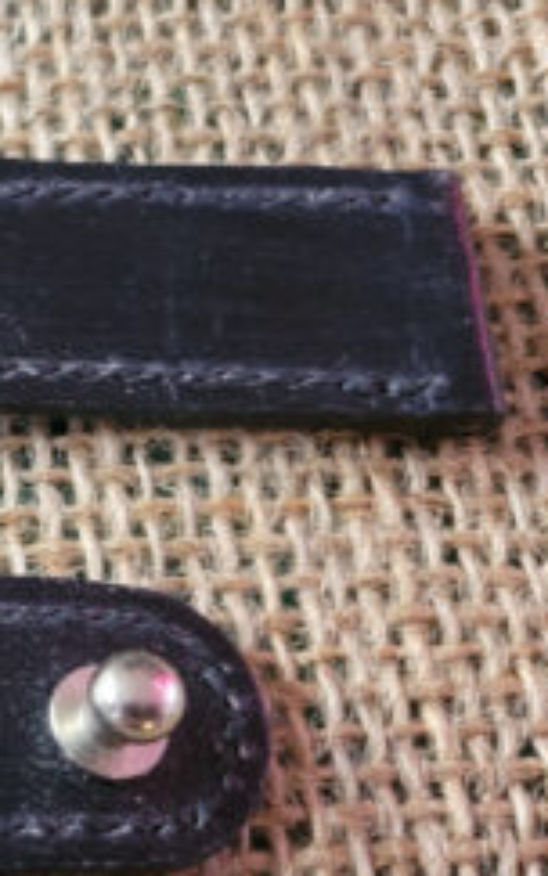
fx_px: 1624
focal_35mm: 68
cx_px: -422
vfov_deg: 30.2
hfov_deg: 16.3
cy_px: 490
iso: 500
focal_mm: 5.4
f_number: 1.8
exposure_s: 1/40
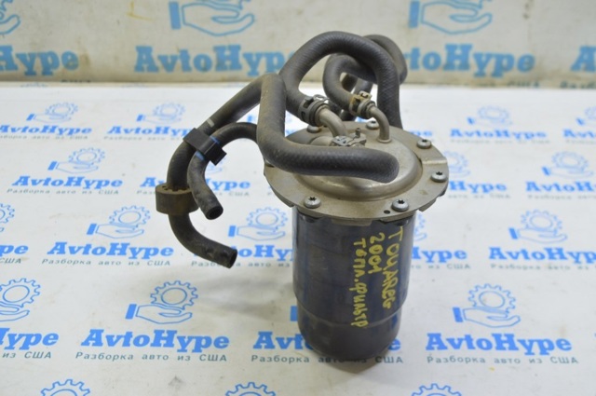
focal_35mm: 42
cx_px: 298
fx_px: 694
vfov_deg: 31.8
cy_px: 198
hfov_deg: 46.5
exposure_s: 1/20
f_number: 5.6
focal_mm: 28
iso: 400
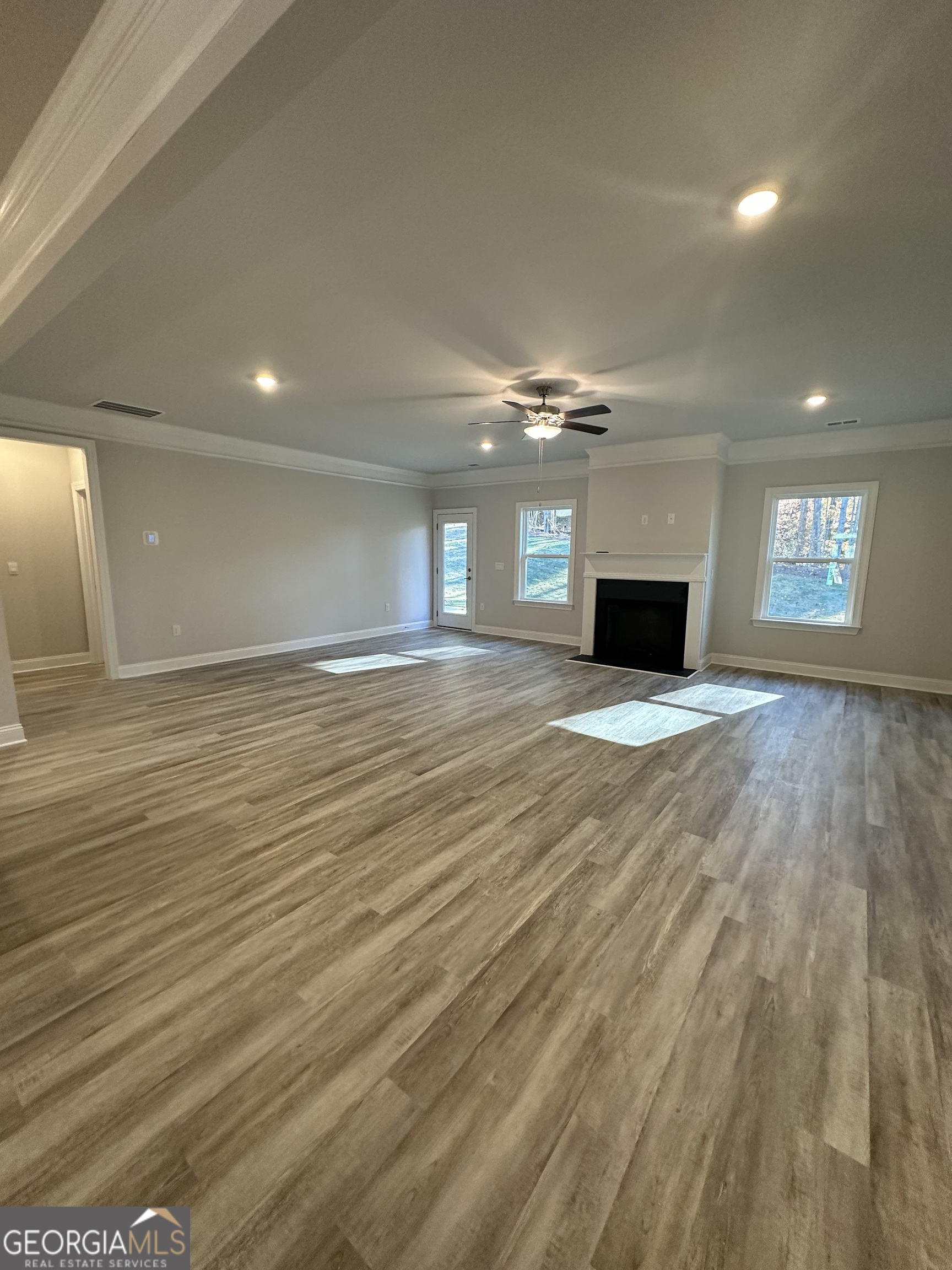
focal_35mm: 14
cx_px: 476
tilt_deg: -7.8
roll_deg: -0.5
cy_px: 635
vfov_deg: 102.1
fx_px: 513
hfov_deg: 85.7
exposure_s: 1/120
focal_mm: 2.22
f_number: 2.2
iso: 250
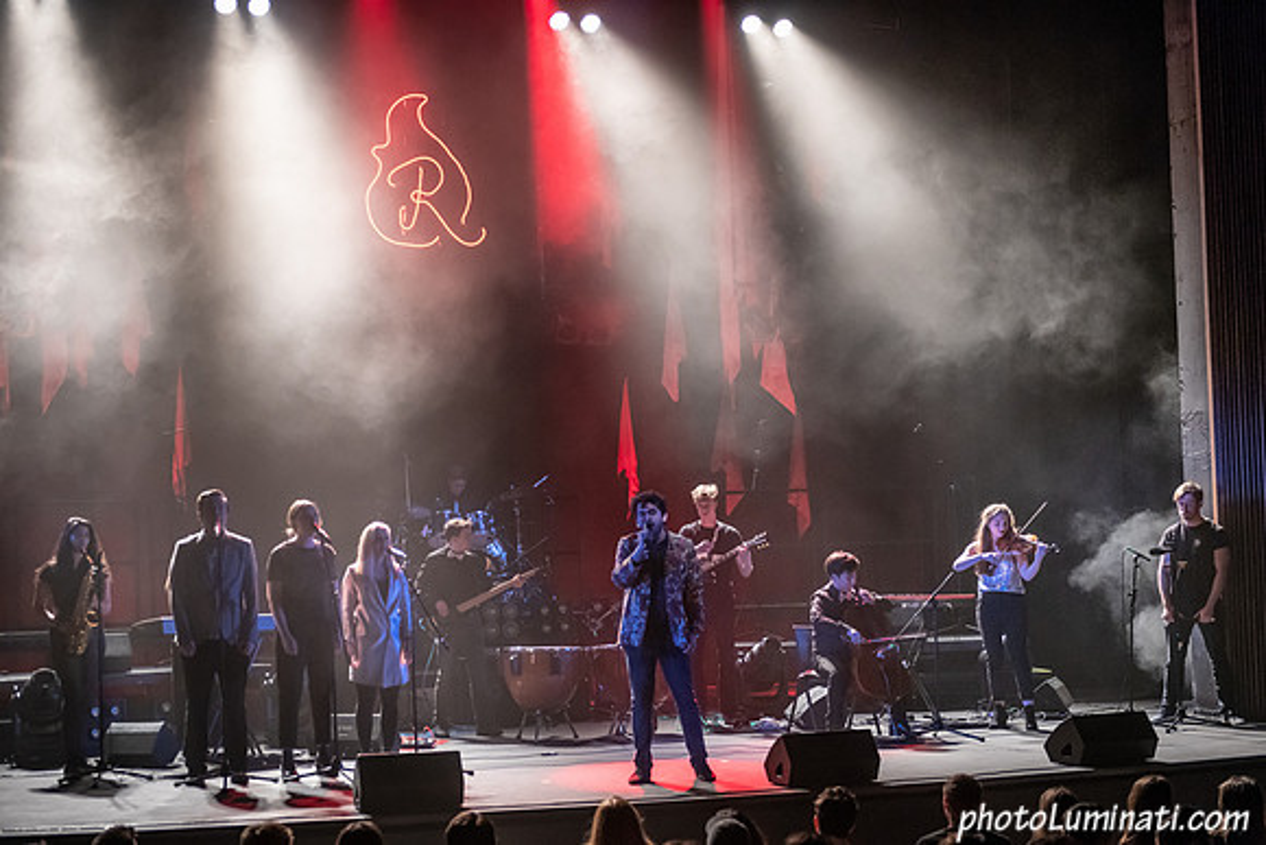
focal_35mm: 58
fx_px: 2024
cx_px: 562
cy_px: 506
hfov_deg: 34.7
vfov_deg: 23.5
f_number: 2.8
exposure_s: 1/125
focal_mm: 48
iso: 2500
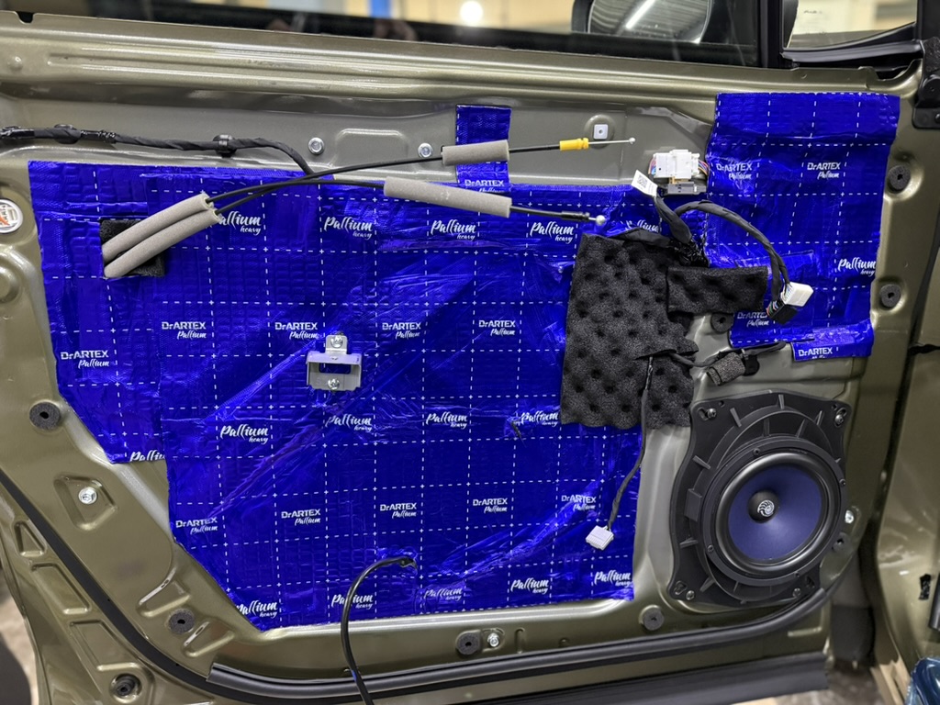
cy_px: 352
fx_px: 652
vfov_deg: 56.8
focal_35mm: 24
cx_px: 470
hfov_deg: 71.6
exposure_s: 1/50
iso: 800
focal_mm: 6.76
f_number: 1.78
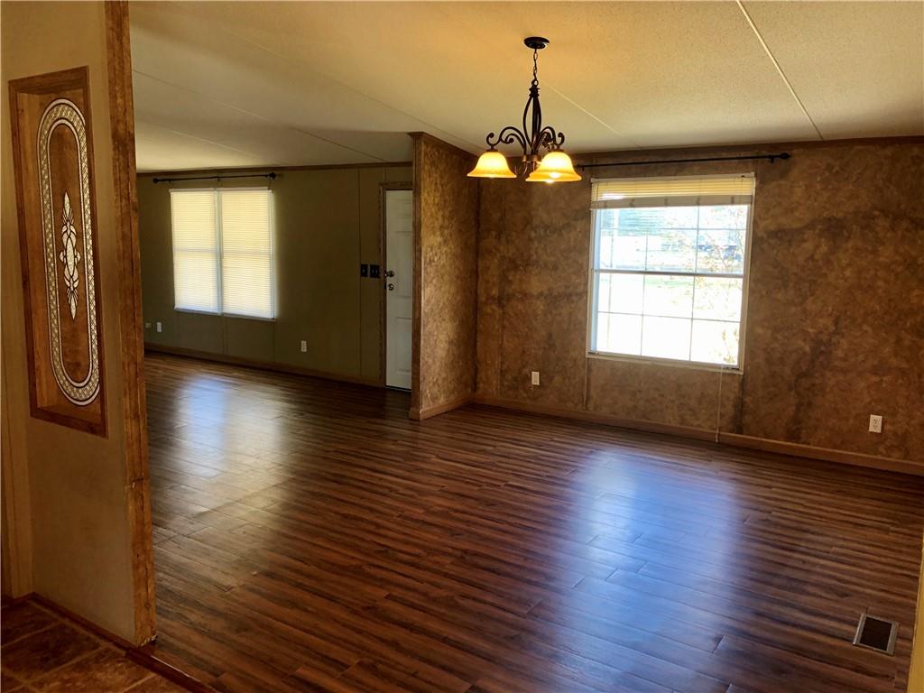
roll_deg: -0.5
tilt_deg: -8.7
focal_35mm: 28
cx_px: 462
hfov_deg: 63.4
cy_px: 346
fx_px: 747
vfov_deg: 49.7
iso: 125
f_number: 1.8
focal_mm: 3.99
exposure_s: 1/60
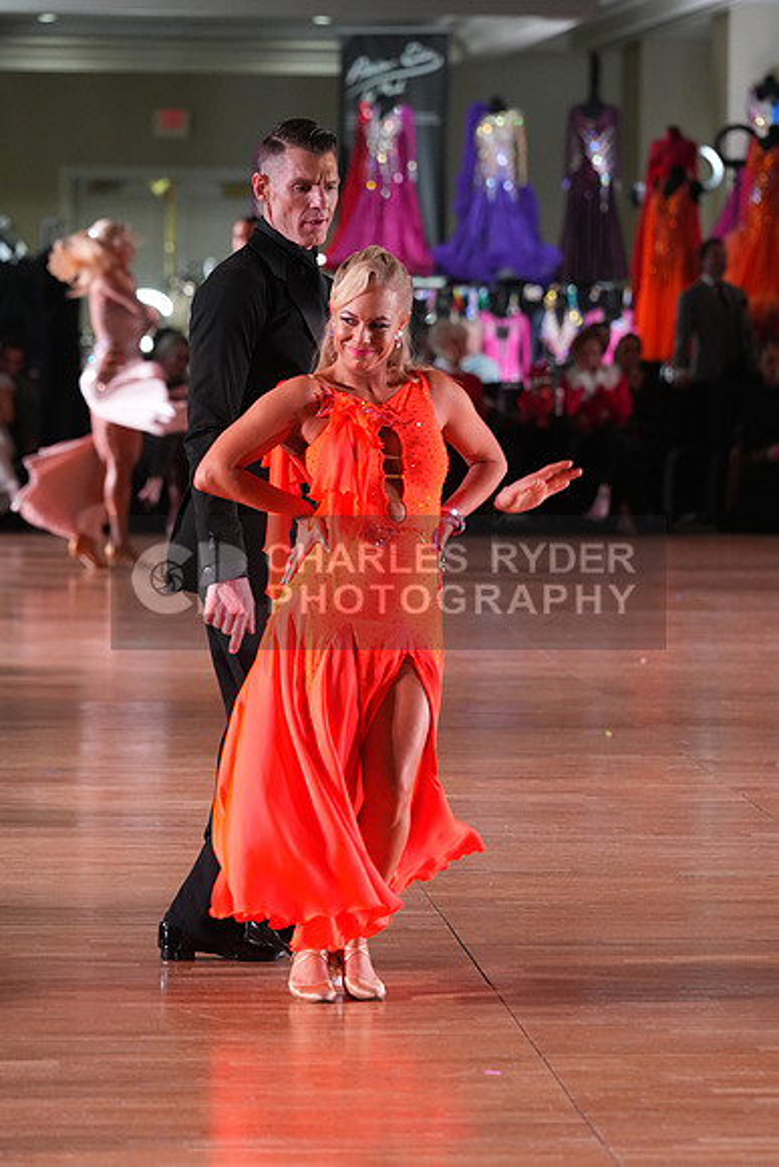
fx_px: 5579
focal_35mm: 172
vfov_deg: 11.9
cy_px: 584
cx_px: 390
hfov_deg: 8.0
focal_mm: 172
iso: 4000
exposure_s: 1/200
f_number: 5
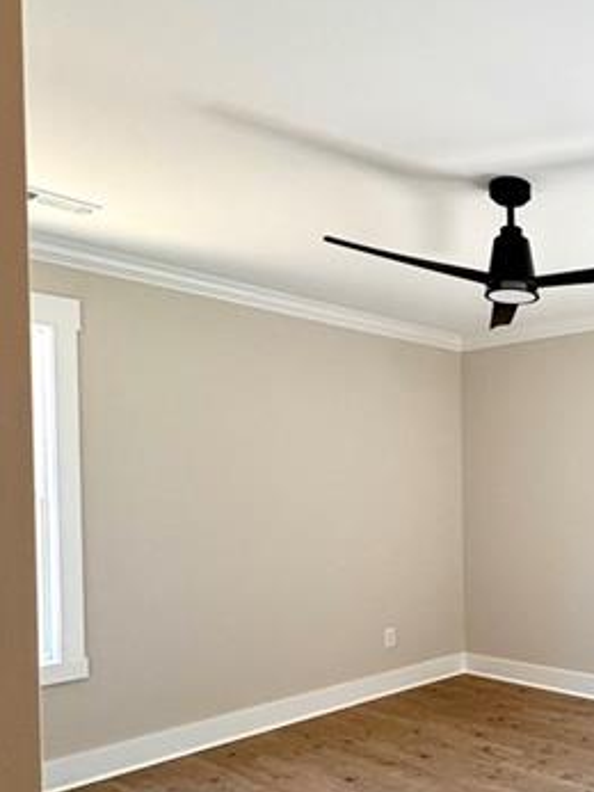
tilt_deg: -0.5
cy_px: 502
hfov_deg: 39.1
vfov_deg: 57.5
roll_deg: +0.4
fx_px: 710
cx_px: 619
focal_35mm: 31
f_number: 2.2
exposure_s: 1/120
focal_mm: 2.22
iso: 64
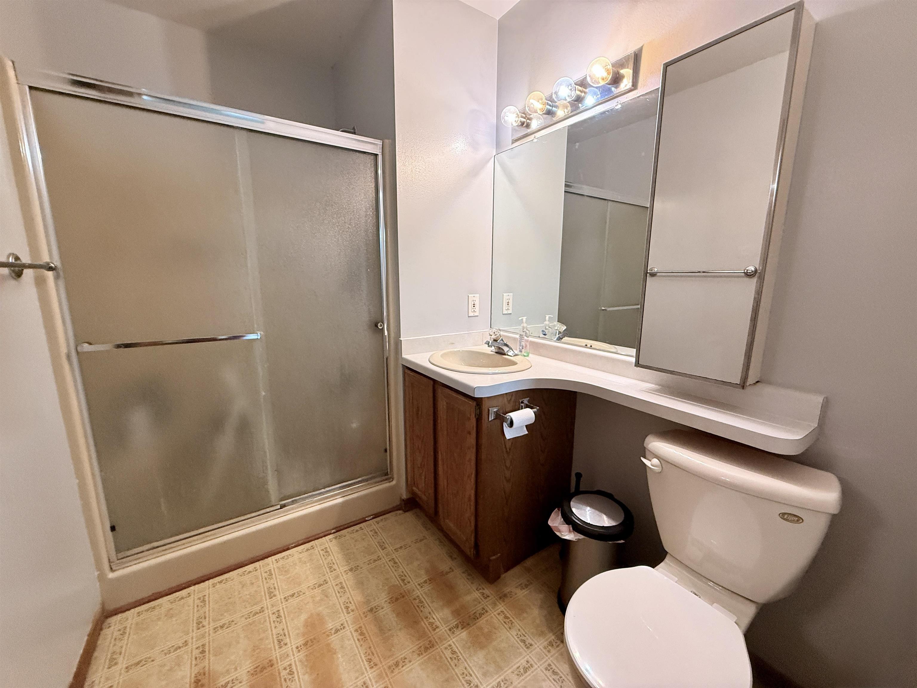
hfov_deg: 102.1
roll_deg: -0.1
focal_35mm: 14
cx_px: 458
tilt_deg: -9.8
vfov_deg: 85.7
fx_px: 371
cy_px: 344
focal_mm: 2.22
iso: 400
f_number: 2.2
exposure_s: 1/60
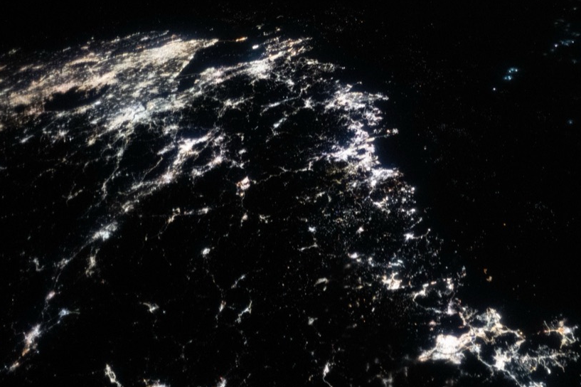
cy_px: 166
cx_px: 559
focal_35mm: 47
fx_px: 758
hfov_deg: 38.1
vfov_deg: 28.6
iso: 8000
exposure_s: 1/6
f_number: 1.4
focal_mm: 24
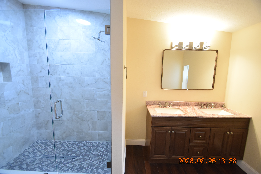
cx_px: 130
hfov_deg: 100.4
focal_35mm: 15
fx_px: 109
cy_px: 87
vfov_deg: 77.3
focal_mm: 10
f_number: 3.5
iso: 1250
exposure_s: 1/60
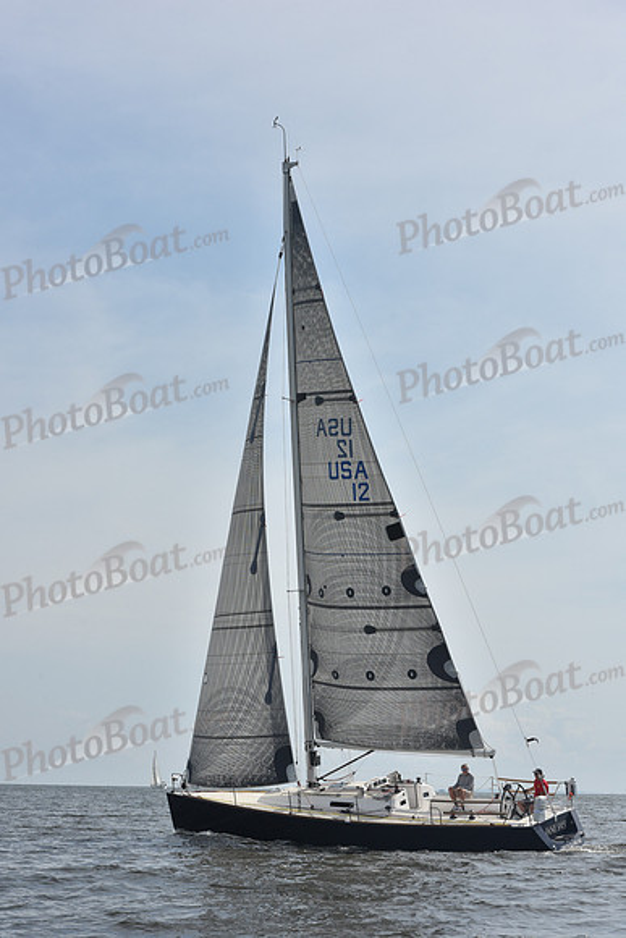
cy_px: 469
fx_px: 1825
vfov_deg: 28.8
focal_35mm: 70
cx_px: 313
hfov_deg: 19.5
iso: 320
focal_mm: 70
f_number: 11
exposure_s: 1/1250
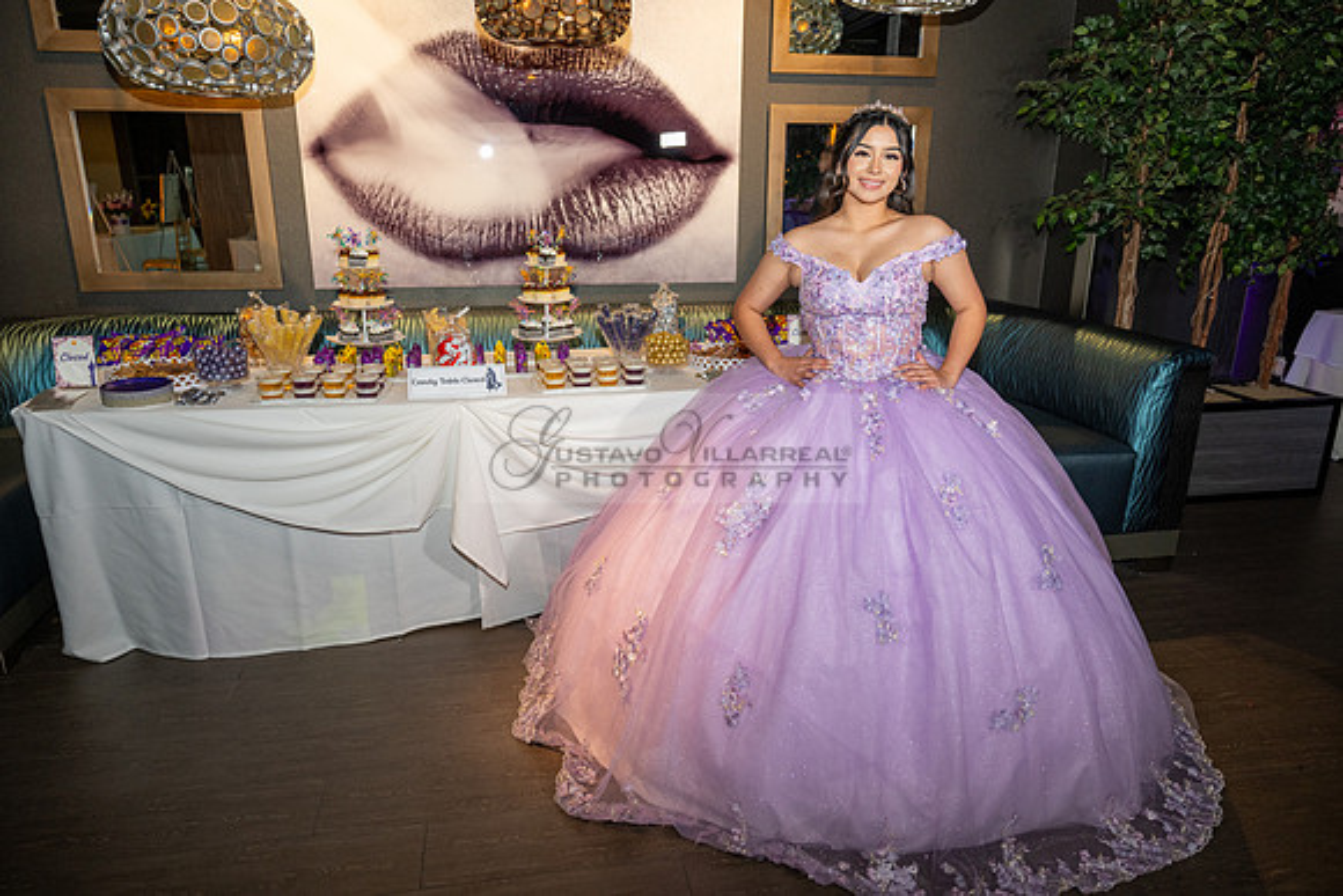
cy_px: 448
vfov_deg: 53.2
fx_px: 896
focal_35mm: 24
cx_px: 672
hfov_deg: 73.7
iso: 1000
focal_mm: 24
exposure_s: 1/125
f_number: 2.8
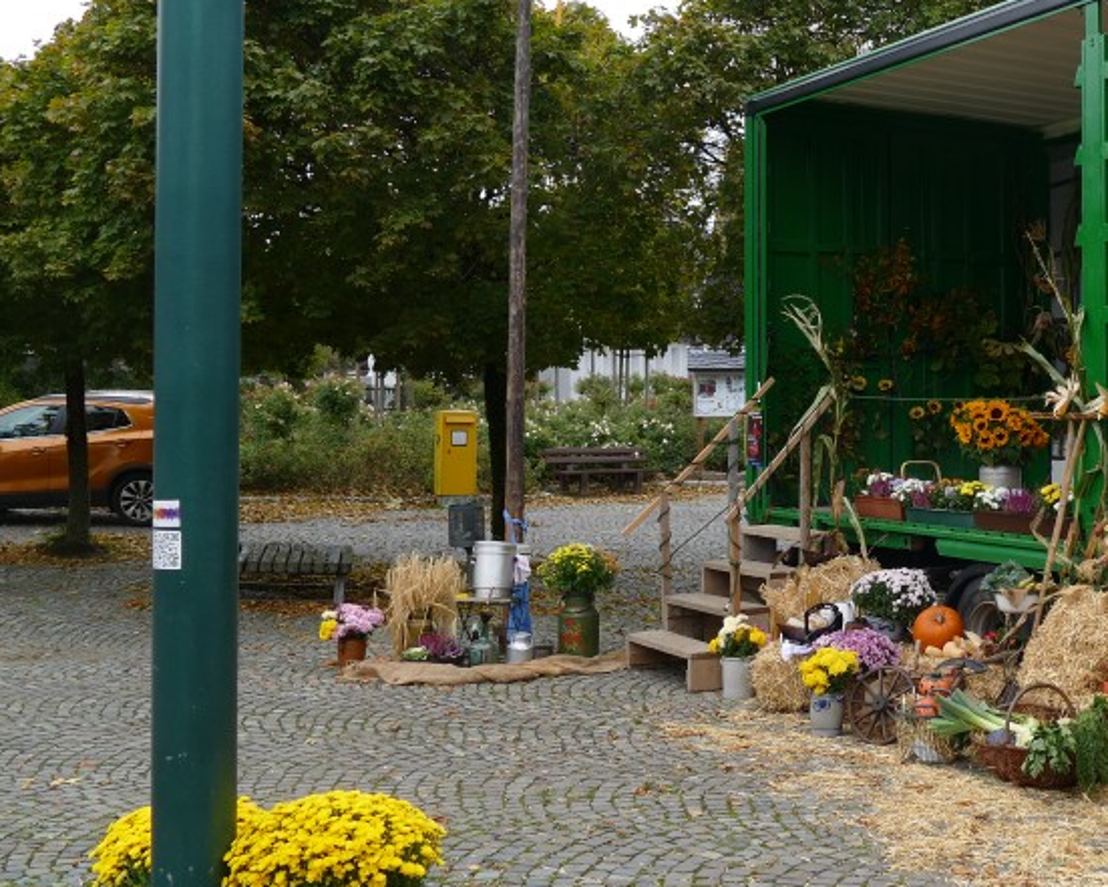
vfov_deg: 32.7
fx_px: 1509
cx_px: 923
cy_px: 360
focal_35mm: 46
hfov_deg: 38.4
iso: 125
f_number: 2.9
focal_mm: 9.88
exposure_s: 1/320
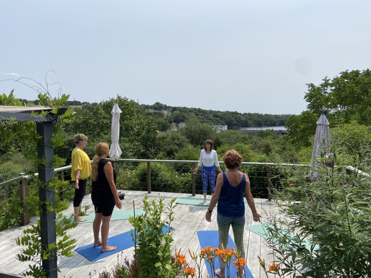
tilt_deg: -4.5
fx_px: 279
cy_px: 139
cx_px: 186
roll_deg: +0.1
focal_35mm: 26
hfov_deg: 67.3
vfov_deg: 53.1
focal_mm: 4.25
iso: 32
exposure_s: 1/5236
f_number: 1.8
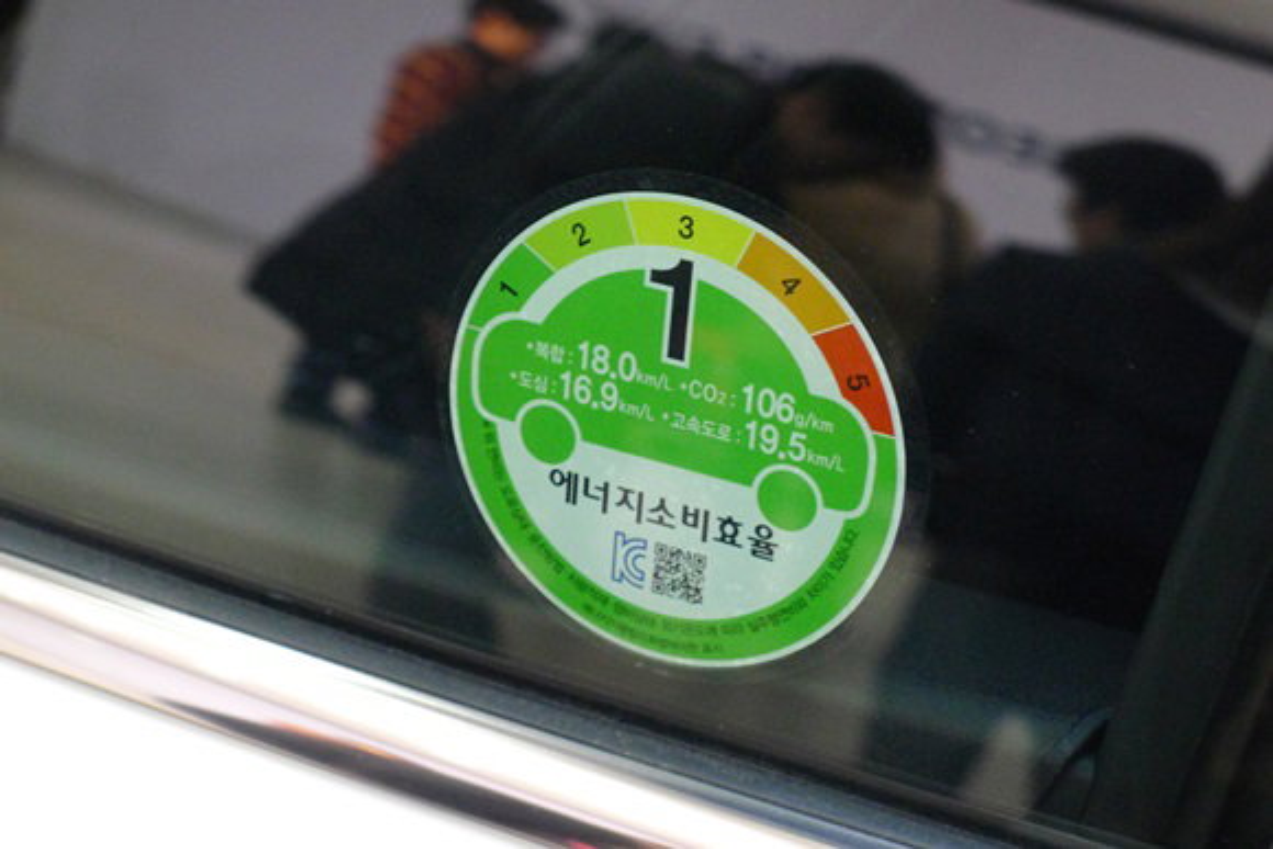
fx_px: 2829
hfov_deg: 25.4
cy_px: 424
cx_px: 636
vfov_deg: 17.1
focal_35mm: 80
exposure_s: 1/60
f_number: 3.2
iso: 800
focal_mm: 17.1
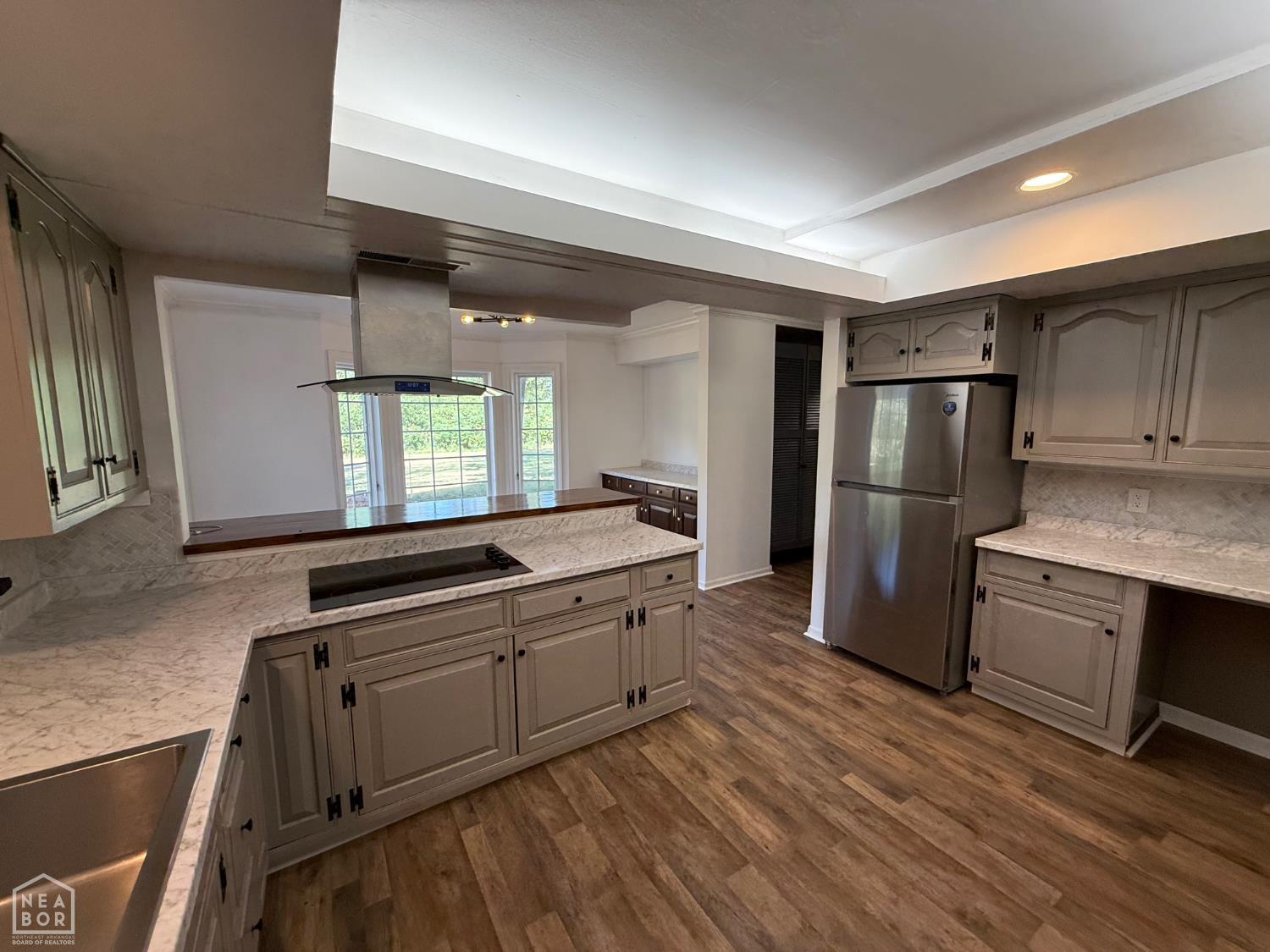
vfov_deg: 85.7
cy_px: 476
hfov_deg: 102.1
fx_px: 514
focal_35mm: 14
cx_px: 635
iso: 125
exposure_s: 1/120
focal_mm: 2.22
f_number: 2.2
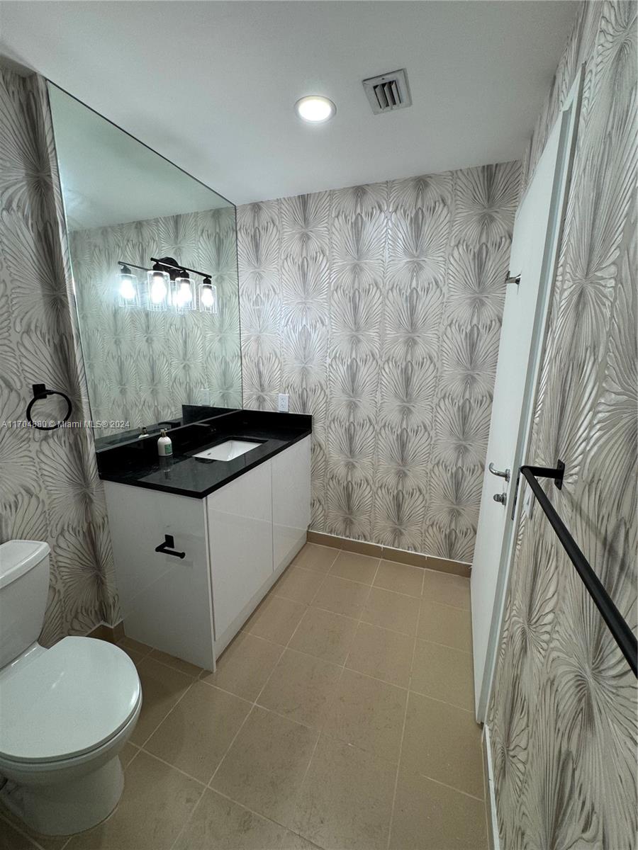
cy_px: 425
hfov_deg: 85.7
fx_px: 344
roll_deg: -0.6
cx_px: 319
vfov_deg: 102.1
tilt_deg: -12.1
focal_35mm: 14
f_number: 2.2
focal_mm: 2.22
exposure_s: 1/120
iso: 100
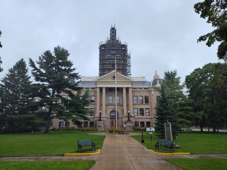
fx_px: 151
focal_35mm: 23
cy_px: 85
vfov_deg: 58.9
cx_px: 114
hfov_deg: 73.9
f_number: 1.8
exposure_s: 1/429
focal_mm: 5.56
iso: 100
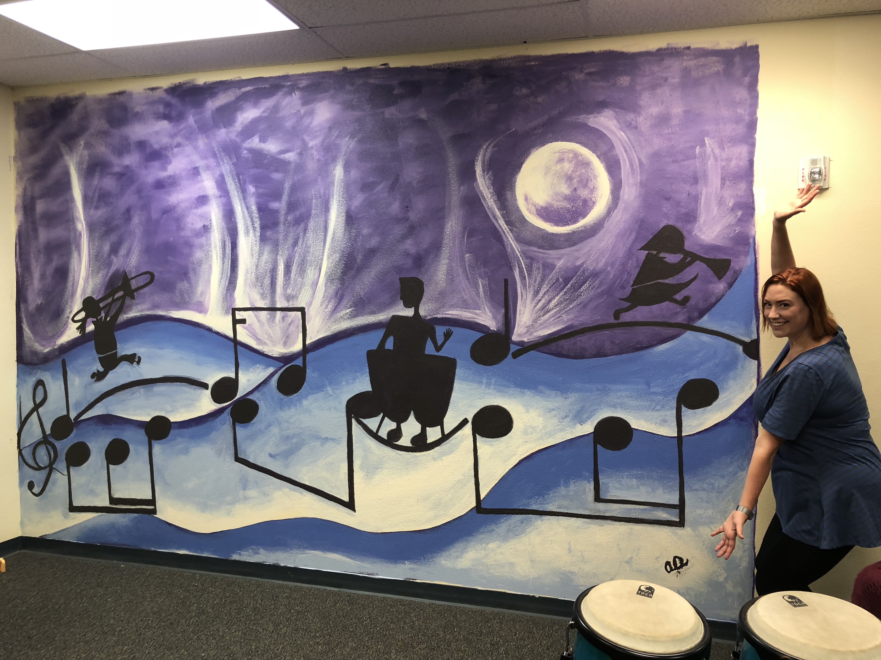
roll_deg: -0.5
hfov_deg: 63.4
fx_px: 713
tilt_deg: -1.7
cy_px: 330
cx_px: 440
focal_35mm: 28
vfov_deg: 49.7
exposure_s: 1/20
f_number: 1.8
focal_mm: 4
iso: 40
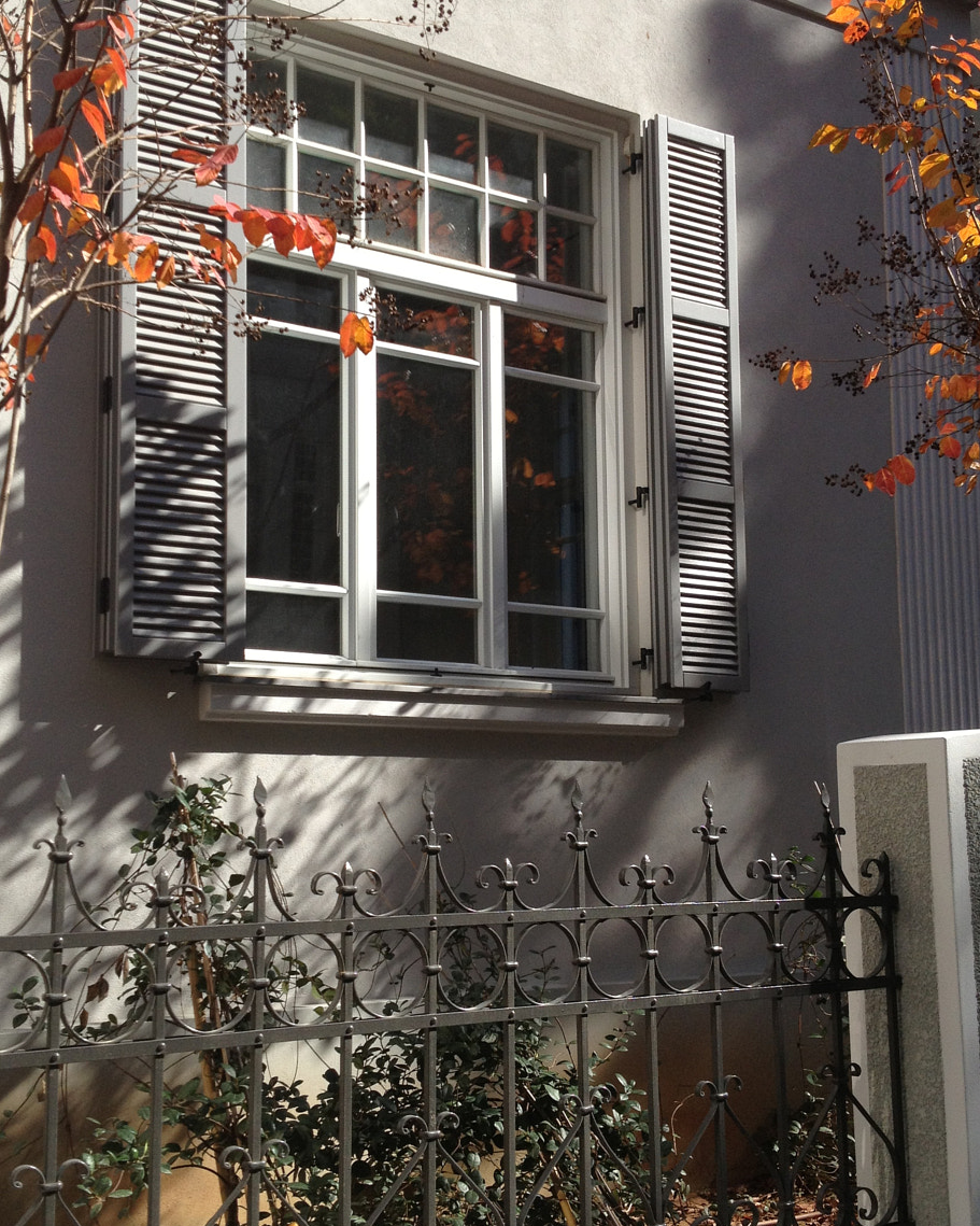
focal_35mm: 48
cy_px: 620
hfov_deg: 31.4
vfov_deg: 38.8
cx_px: 499
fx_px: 1740
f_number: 2.4
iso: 50
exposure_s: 1/1175
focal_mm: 4.28
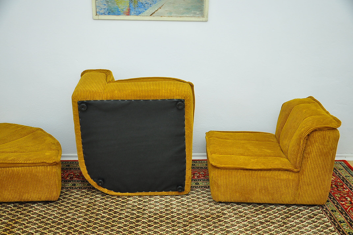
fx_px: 411
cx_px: 176
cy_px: 118
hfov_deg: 46.4
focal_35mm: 42
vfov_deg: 31.8
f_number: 5
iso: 400
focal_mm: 28
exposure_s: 1/200
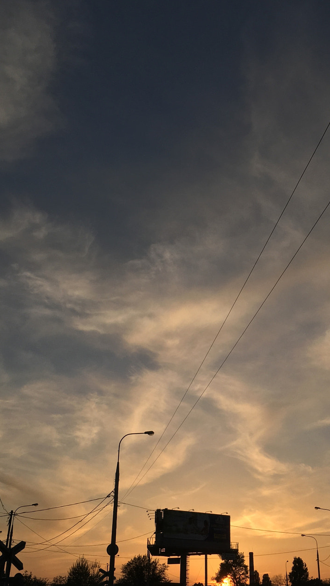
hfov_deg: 29.6
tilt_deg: +21.0
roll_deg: -1.6
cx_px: 206
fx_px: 622
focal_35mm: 40
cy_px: 332
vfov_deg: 50.3
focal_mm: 4.15
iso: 25
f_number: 2.2
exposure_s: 1/2137
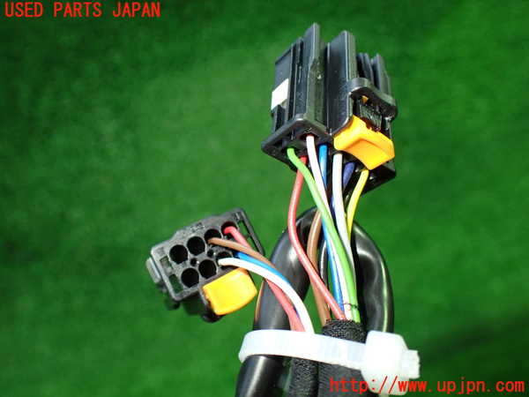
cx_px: 264
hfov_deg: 60.0
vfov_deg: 46.8
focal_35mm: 30
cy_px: 198
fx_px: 458
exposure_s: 1/100
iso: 800
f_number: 2.3
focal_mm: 5.4
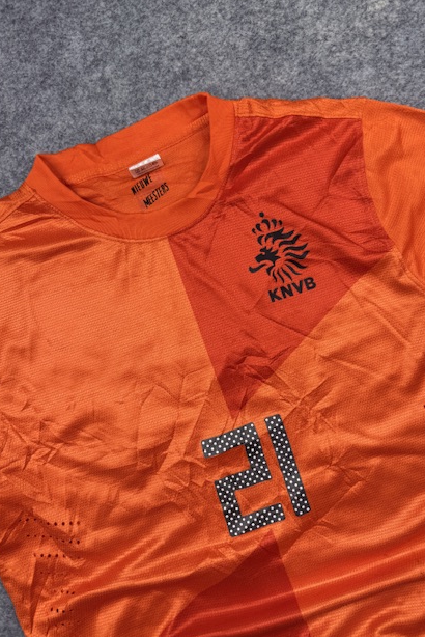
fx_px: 460
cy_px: 310
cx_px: 219
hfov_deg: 49.6
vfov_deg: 69.4
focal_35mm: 26
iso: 50
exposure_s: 1/123
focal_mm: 6.76
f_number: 1.78
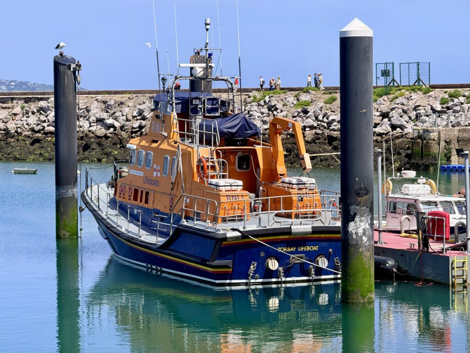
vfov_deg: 12.3
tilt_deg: -2.4
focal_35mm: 120
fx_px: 1629
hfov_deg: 16.4
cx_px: 235
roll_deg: +0.8
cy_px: 176
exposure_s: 1/1318
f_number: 2.8
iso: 64
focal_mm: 15.66
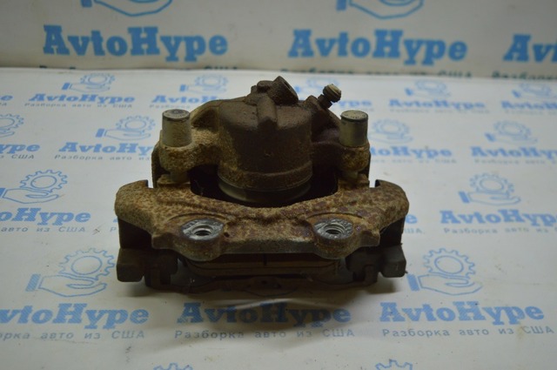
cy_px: 185
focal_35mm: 39
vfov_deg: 34.1
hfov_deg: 49.6
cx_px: 278
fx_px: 603
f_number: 4
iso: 400
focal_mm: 26
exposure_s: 1/125
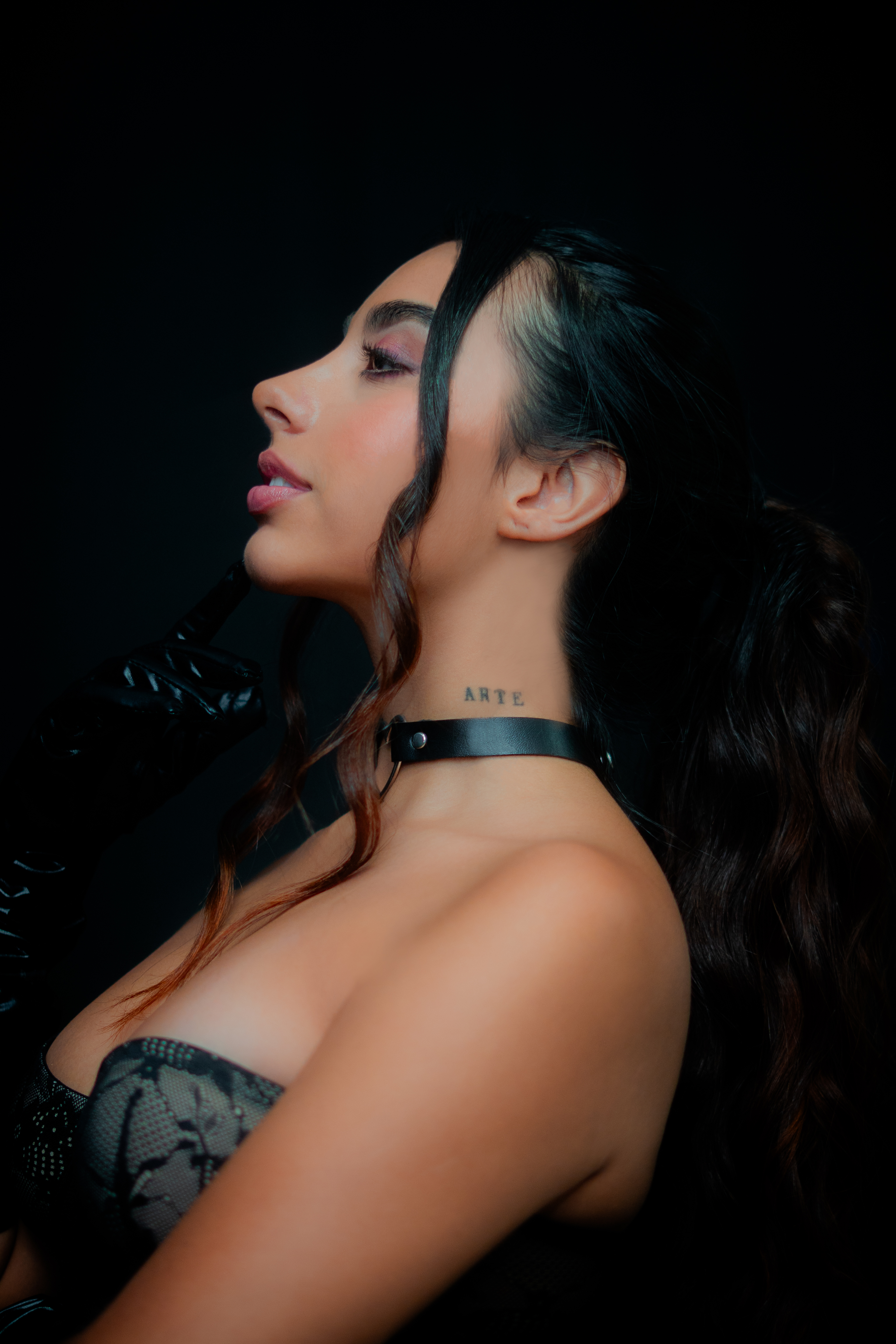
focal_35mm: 75
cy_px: 672
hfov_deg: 18.2
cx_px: 448
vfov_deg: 27.0
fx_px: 2800
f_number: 1.8
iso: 400
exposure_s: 1/200
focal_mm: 50
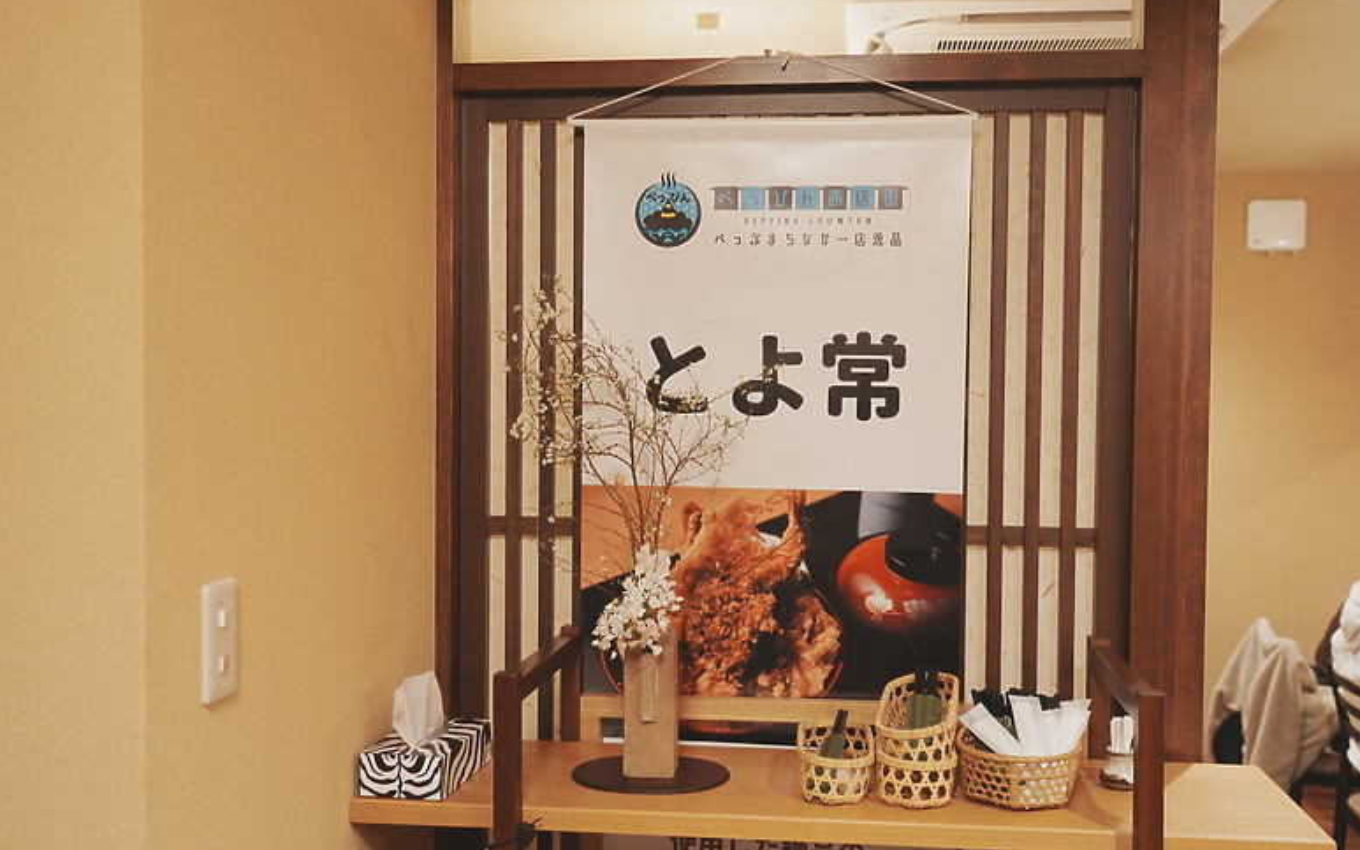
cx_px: 684
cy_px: 451
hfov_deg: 54.0
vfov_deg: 35.3
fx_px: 1334
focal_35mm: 36
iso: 1600
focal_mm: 35
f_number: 4
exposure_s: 1/40
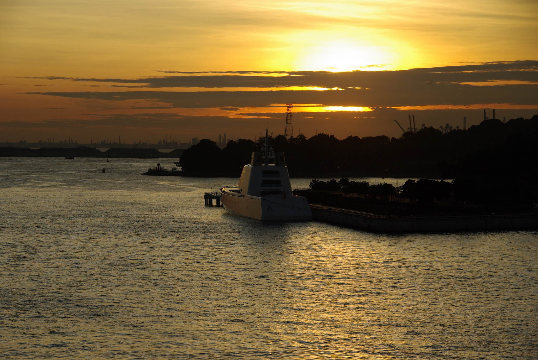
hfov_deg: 17.8
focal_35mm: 115
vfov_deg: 11.9
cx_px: 269
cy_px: 180
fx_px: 1721
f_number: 9.5
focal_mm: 77.37
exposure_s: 1/250
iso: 100
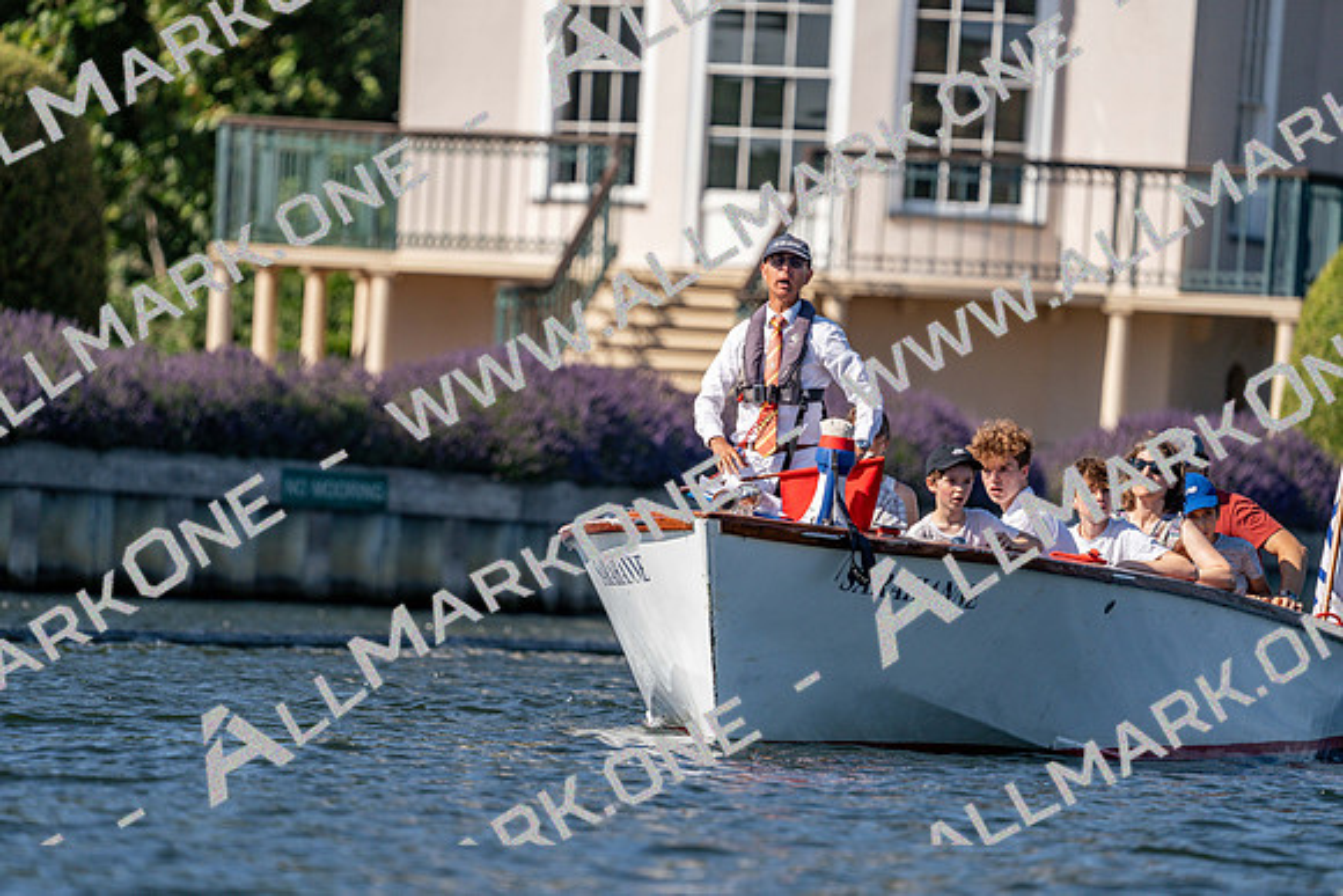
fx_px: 17276
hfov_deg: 4.5
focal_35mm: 463
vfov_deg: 3.0
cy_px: 448
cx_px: 672
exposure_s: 1/1600
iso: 250
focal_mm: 463
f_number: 6.3
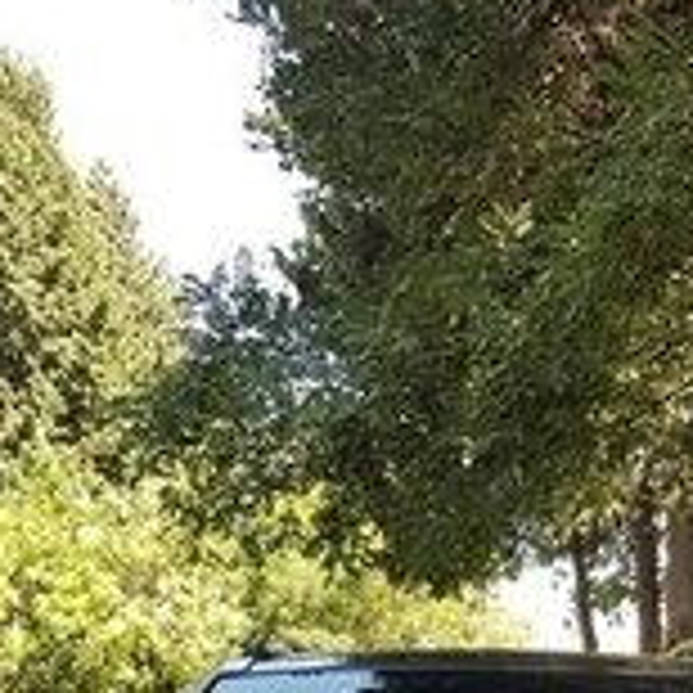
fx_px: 1676
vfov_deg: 19.7
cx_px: 504
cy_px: 1089
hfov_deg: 23.2
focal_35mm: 74
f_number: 1.7
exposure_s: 1/279
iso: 40
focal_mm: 4.2
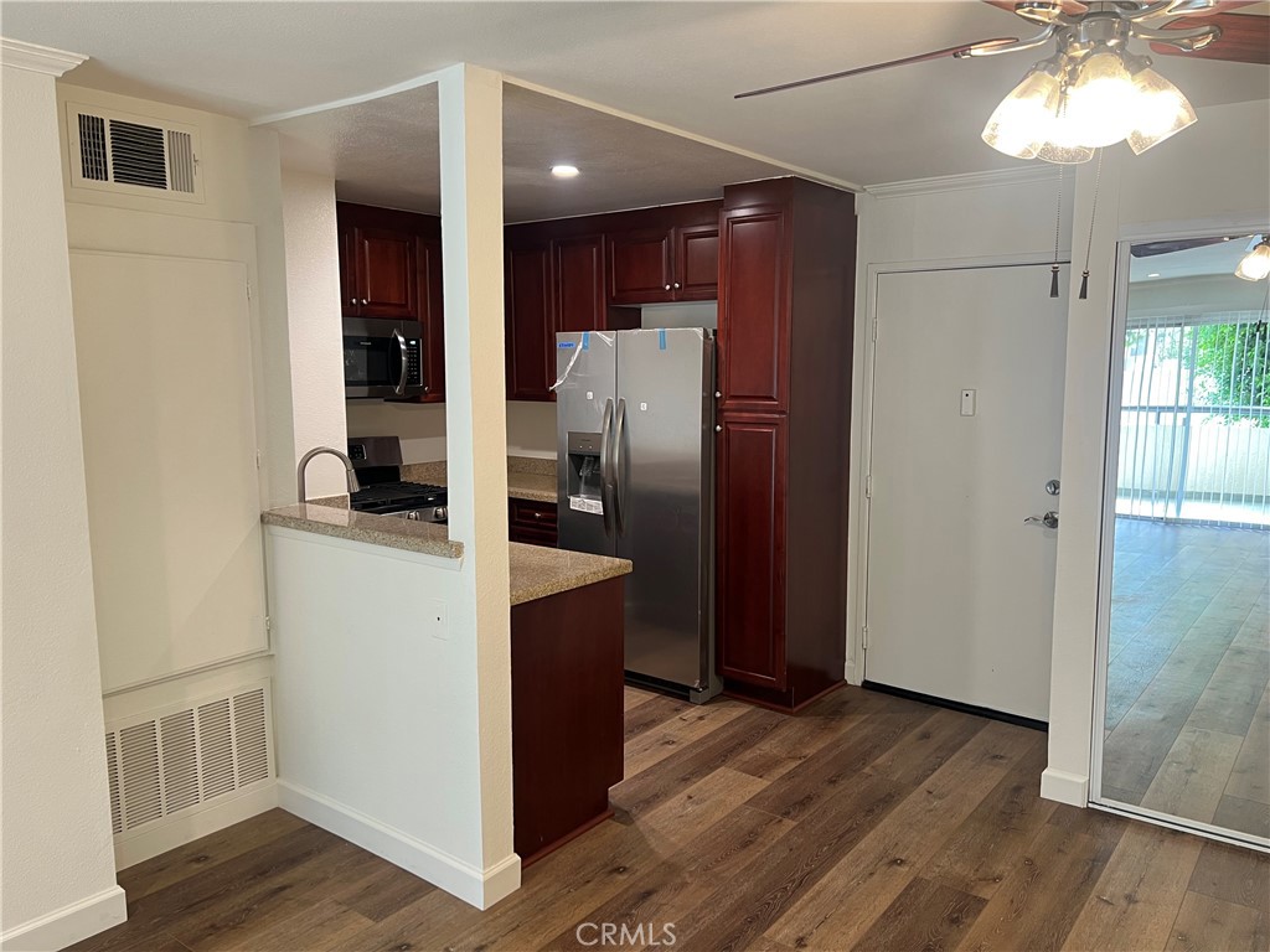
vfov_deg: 53.1
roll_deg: +0.5
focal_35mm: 26
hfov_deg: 67.3
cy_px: 476
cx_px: 635
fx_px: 954
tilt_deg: -7.7
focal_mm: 5.7
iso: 80
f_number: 1.5
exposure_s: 1/60
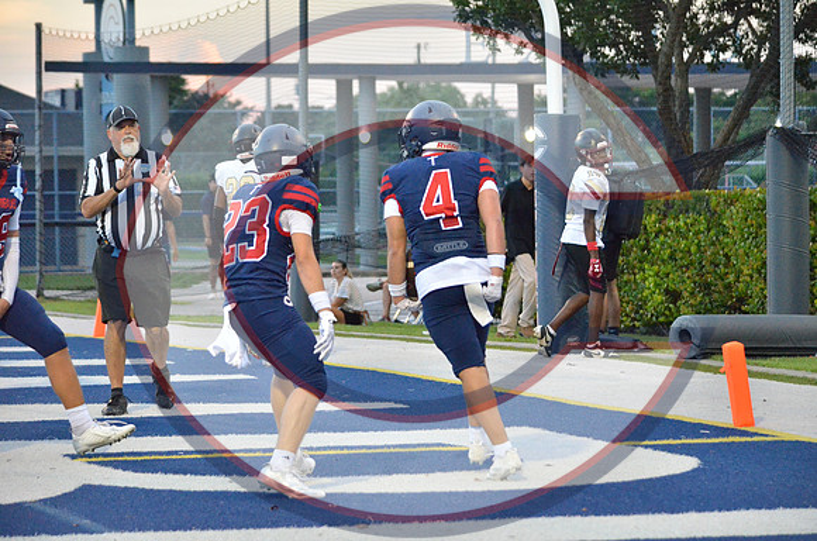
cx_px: 408
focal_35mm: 165
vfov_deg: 8.3
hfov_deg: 12.5
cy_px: 270
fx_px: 3736
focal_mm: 110
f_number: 4.8
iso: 5000
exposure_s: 1/500
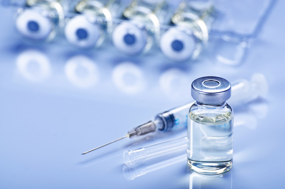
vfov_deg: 4.8
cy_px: 94
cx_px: 142
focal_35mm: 285
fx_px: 2251
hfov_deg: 7.2
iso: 100
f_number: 8
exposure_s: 1/200
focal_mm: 190
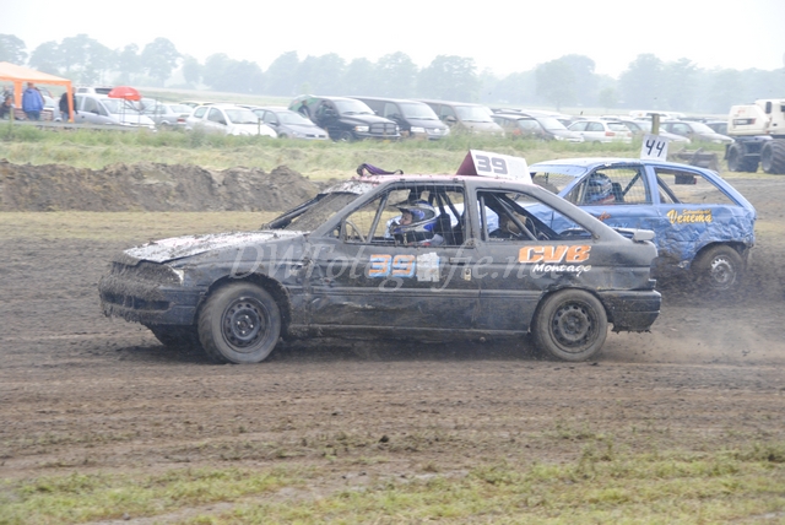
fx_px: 2357
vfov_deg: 12.7
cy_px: 262
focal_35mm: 108
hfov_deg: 18.9
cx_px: 392
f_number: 5.3
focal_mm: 72
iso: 800
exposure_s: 1/500
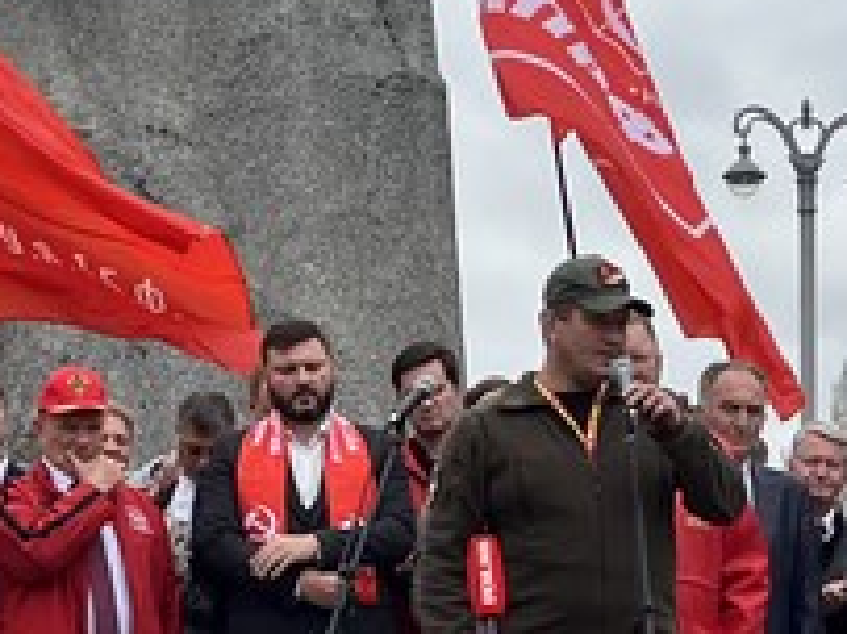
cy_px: 605
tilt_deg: +3.0
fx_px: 3203
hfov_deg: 15.1
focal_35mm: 131
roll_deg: +0.4
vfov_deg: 11.2
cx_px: 501
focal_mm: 5.1
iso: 50
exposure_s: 1/1748
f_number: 1.6
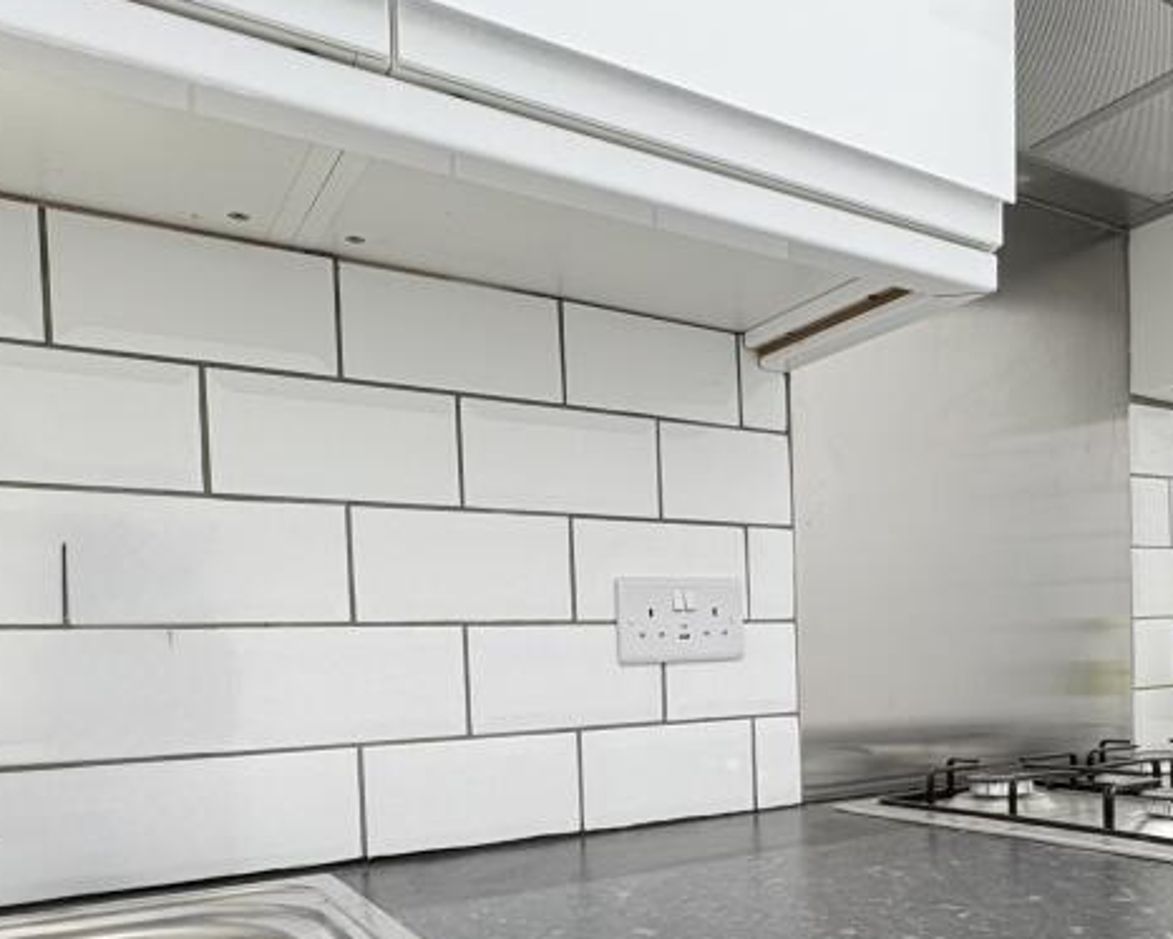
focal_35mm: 30
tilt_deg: -2.7
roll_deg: +2.0
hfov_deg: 57.6
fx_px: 1042
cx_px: 768
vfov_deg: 46.9
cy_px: 695
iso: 250
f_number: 2.2
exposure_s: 1/52
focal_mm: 2.22
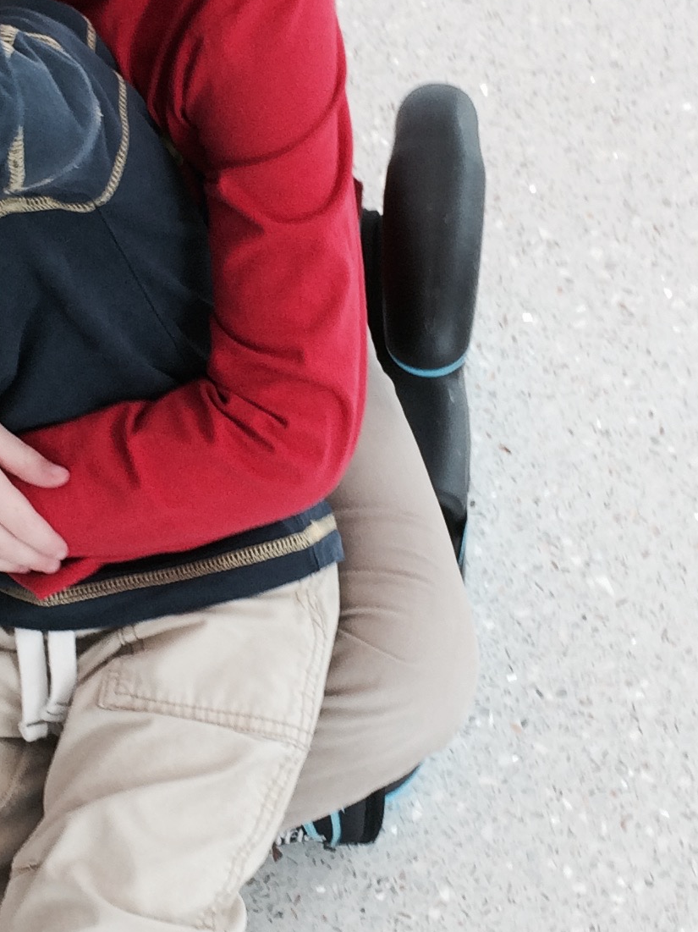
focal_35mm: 86
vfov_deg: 22.7
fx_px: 2313
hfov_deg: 17.1
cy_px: 354
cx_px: 298
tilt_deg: -55.6
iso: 32
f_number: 2.2
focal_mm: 4.15
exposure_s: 1/60
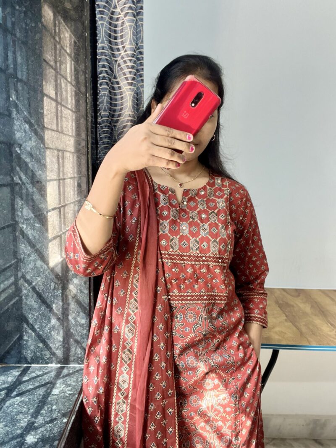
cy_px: 224
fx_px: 388
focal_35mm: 30
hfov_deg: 46.8
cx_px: 168
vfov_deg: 60.0
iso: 125
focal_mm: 2.71
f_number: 2.2
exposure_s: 1/50
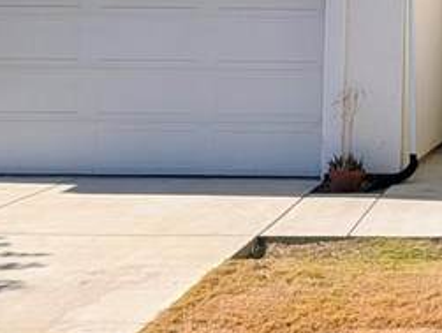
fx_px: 780
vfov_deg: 23.0
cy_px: -5
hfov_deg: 26.6
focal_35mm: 61
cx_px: 580
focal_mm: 2.02
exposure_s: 1/3247
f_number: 1.7
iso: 55
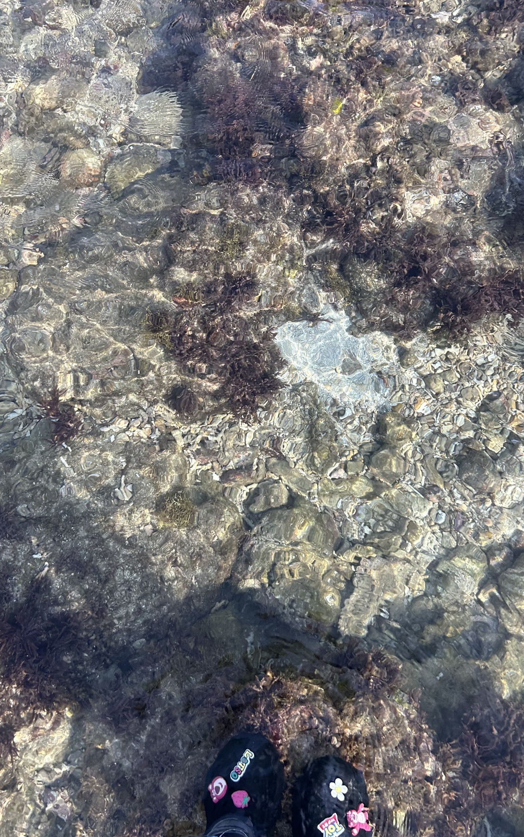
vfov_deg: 59.4
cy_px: 360
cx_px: 285
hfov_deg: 39.4
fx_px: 731
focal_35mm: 32
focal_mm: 5.7
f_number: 1.5
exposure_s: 1/658
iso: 50
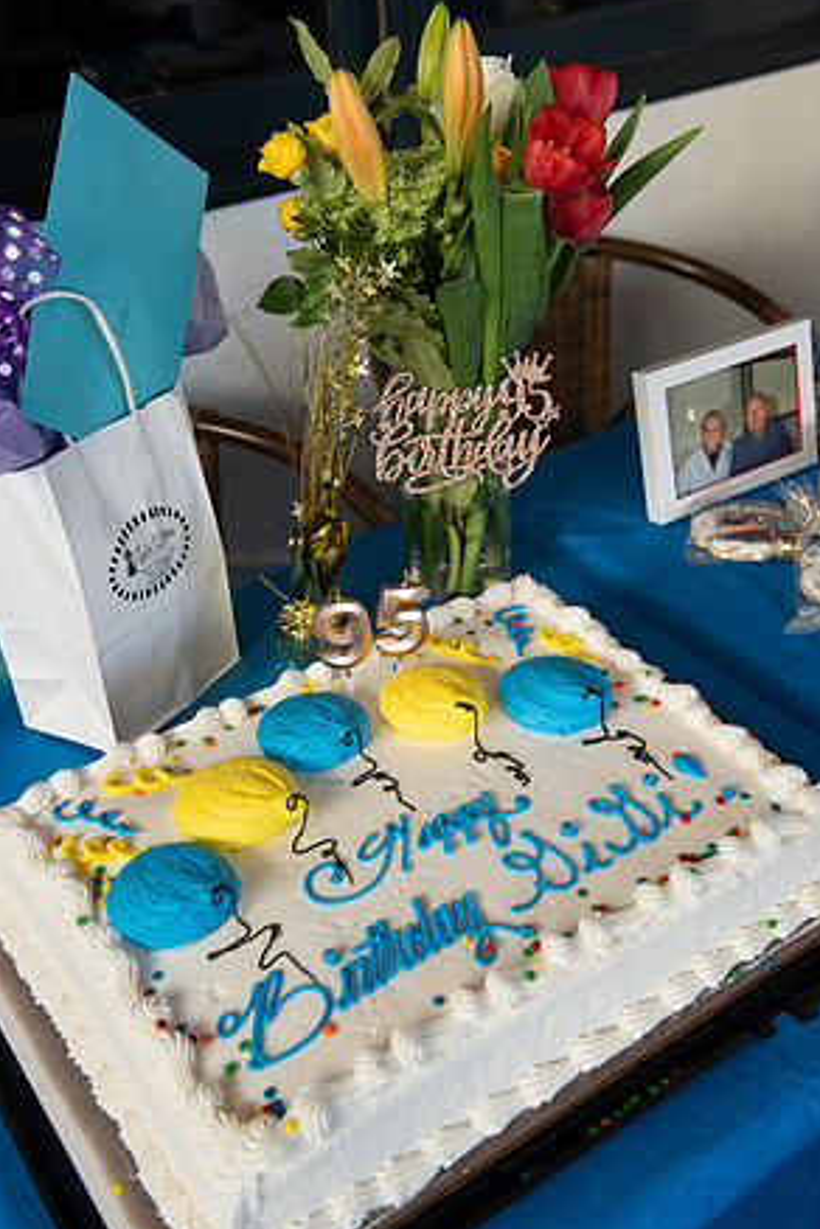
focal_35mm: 39
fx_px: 1332
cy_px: 614
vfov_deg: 49.6
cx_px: 416
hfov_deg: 34.2
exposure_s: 1/400
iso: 800
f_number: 5
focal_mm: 38
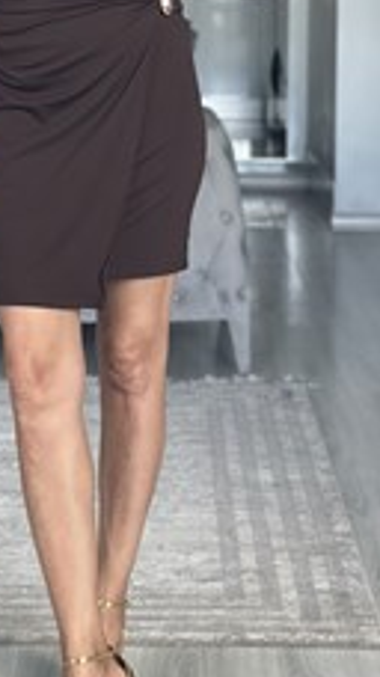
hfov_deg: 10.4
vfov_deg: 18.3
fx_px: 2081
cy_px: 104
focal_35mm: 116
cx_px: 92
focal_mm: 6.86
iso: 250
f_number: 1.78
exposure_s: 1/60
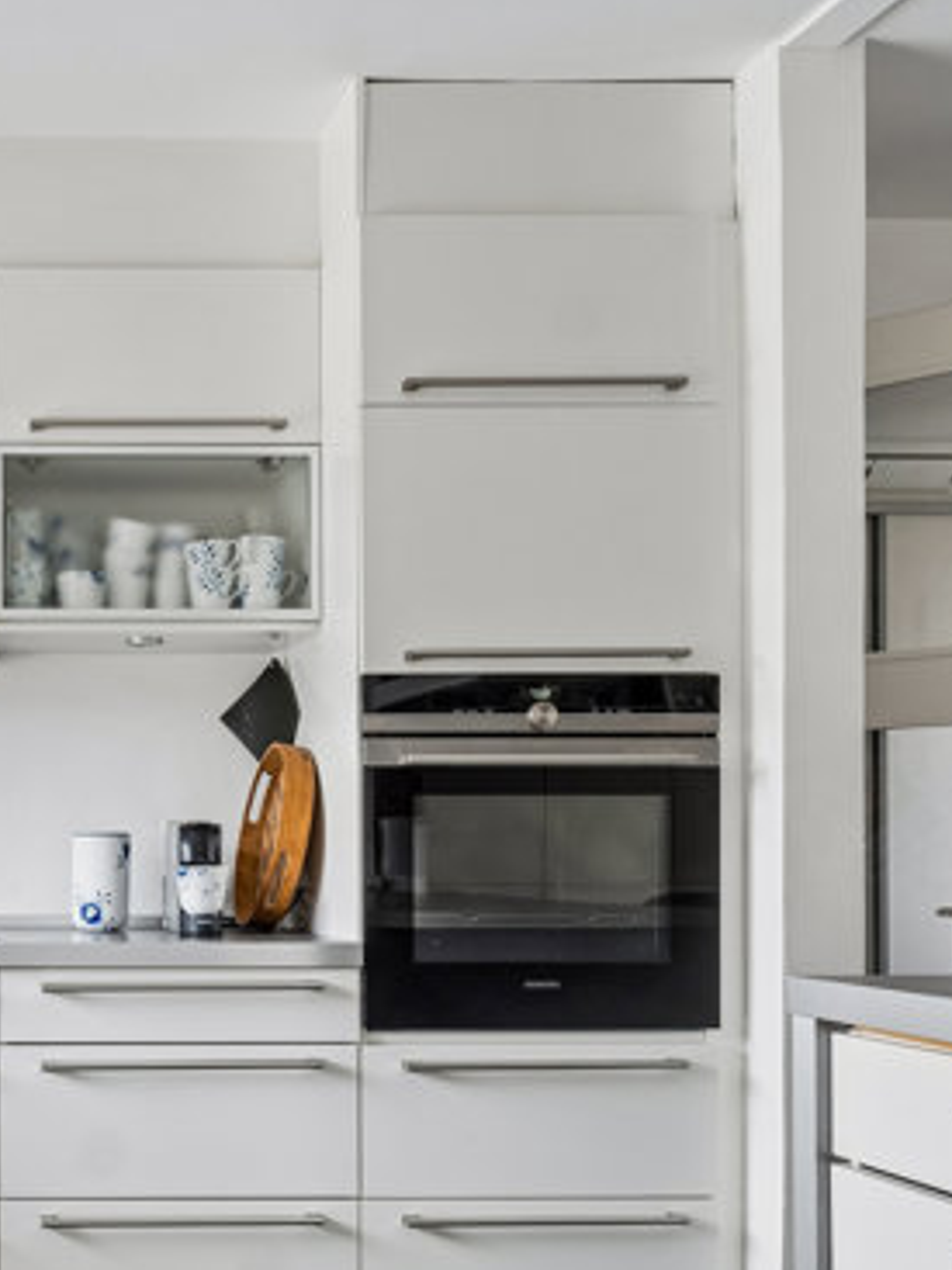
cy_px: 829
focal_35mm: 46
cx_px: -76
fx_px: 1672
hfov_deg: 29.0
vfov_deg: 41.2
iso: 200
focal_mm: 14.5
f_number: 8
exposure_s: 1/30
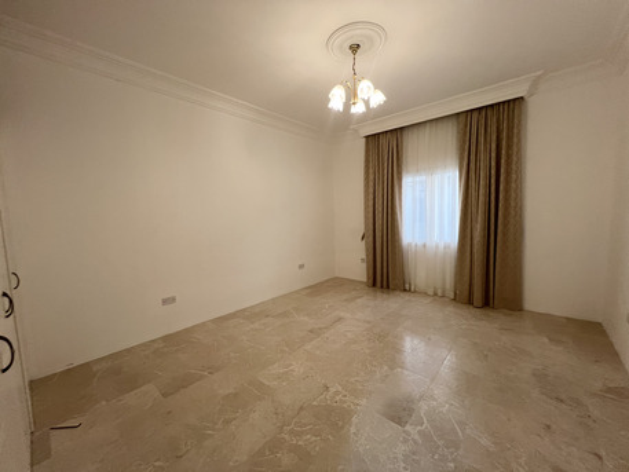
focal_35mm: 13
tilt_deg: -5.1
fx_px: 236
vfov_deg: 89.9
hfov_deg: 106.2
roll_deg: +1.6
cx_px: 314
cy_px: 236
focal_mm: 1.57
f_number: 1.8
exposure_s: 1/50
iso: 160
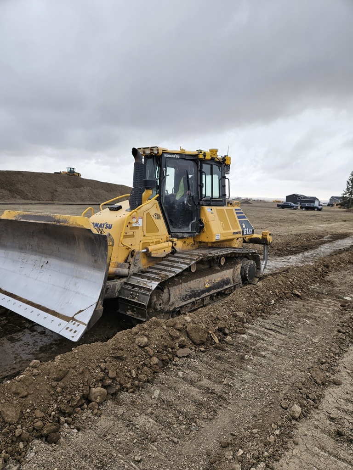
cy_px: 235
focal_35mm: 23
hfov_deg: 58.9
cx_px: 176
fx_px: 313
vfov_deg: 73.9
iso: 50
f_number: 1.8
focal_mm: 5.4
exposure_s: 1/389
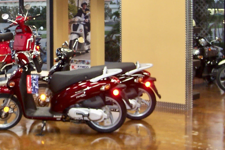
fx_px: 506
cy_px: 44
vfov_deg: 16.8
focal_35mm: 81
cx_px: 38
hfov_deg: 24.6
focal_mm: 8
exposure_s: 1/30
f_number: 2.8
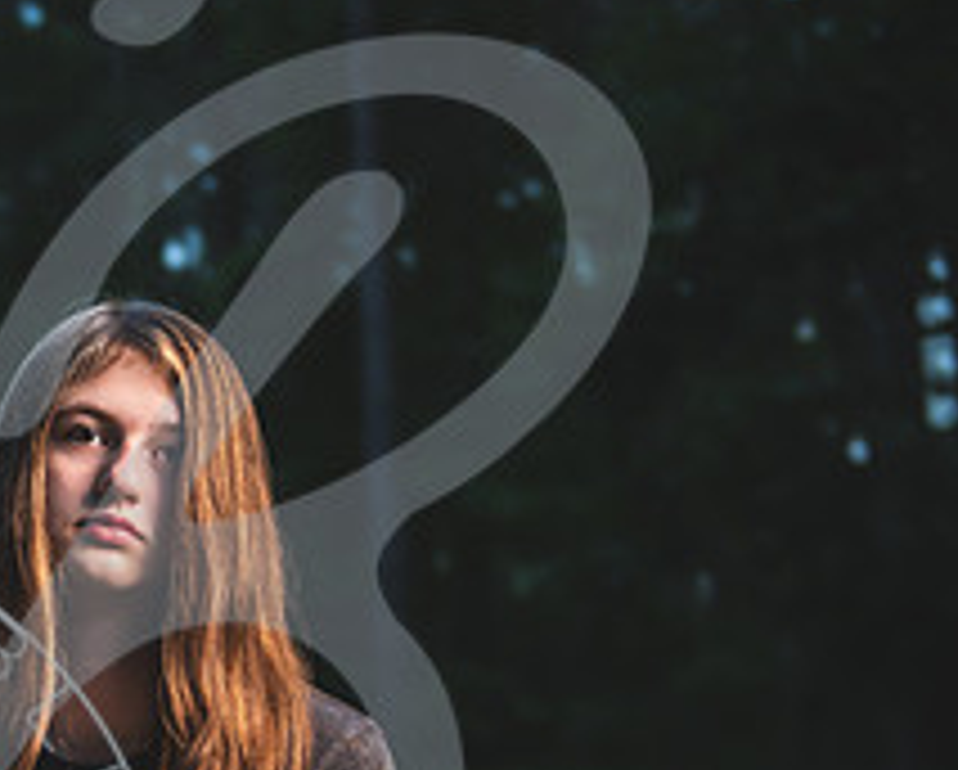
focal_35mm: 97
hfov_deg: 19.0
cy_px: 592
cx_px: -63
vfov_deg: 15.8
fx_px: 2754
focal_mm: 38
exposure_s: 1/320
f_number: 2.8
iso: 500
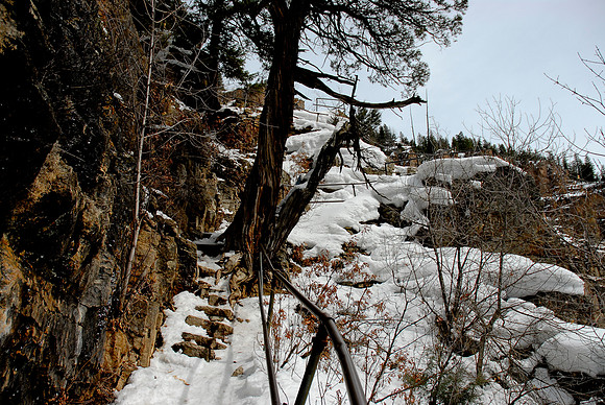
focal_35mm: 27
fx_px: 454
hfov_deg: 67.3
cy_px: 202
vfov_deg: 48.0
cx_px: 302
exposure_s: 1/640
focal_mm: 18
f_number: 5
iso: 100
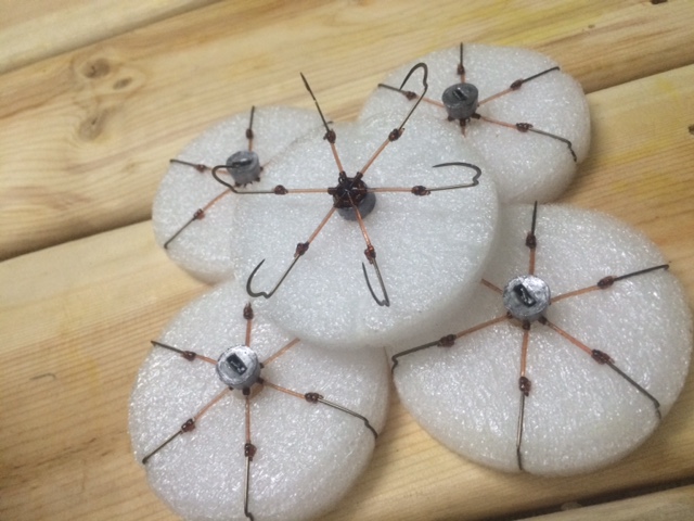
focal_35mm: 29
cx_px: 347
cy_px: 260
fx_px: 581
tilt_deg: -54.0
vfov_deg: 48.2
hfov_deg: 61.7
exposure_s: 1/33
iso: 200
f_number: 2.2
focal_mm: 4.15
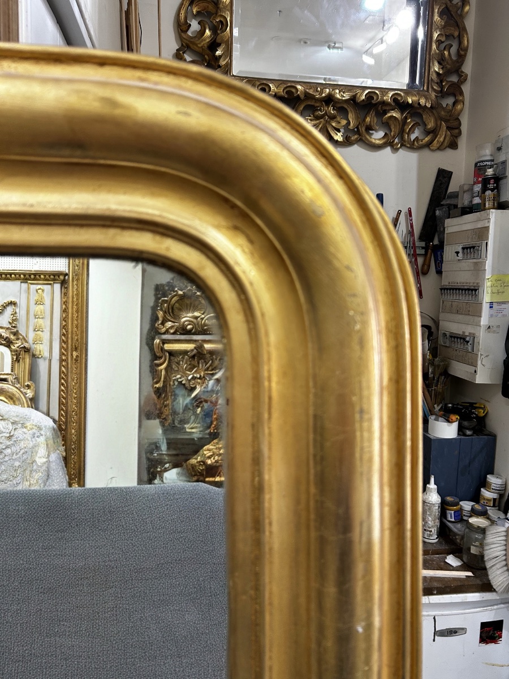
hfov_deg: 53.1
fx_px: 510
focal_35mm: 26
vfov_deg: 67.3
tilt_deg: -7.0
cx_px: 254
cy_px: 340
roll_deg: -2.6
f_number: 1.5
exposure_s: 1/50
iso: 125
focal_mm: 5.7
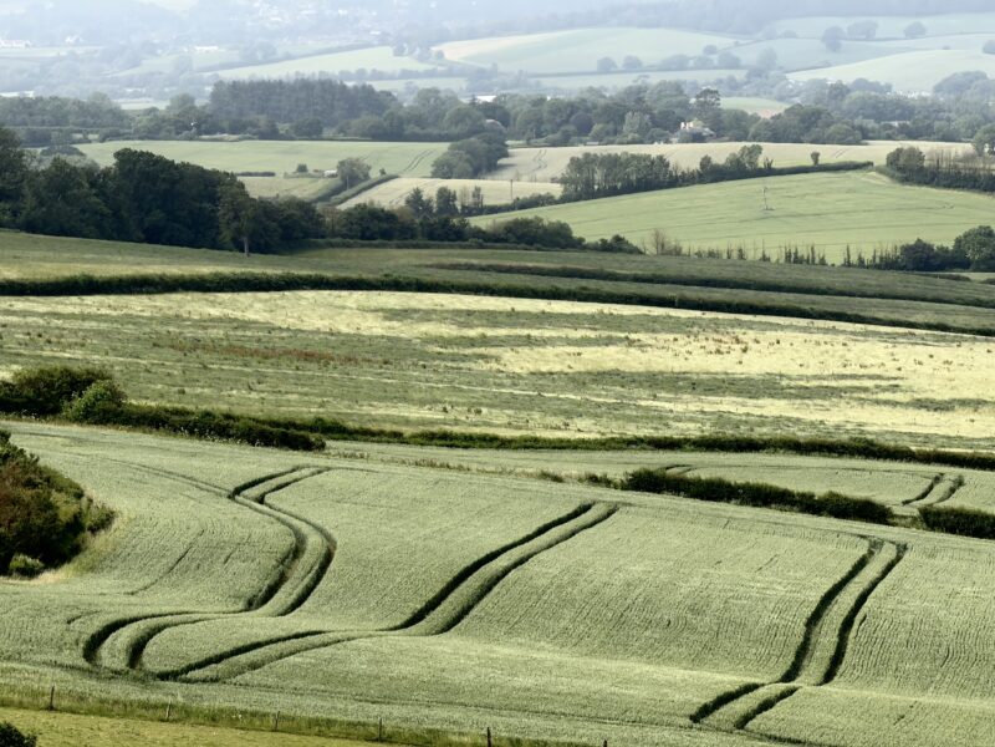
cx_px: 498
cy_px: 374
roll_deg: +1.3
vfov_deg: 7.4
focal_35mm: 200
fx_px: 5749
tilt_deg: -4.7
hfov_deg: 9.9
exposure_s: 1/639
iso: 25
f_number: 2.8
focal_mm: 16.89
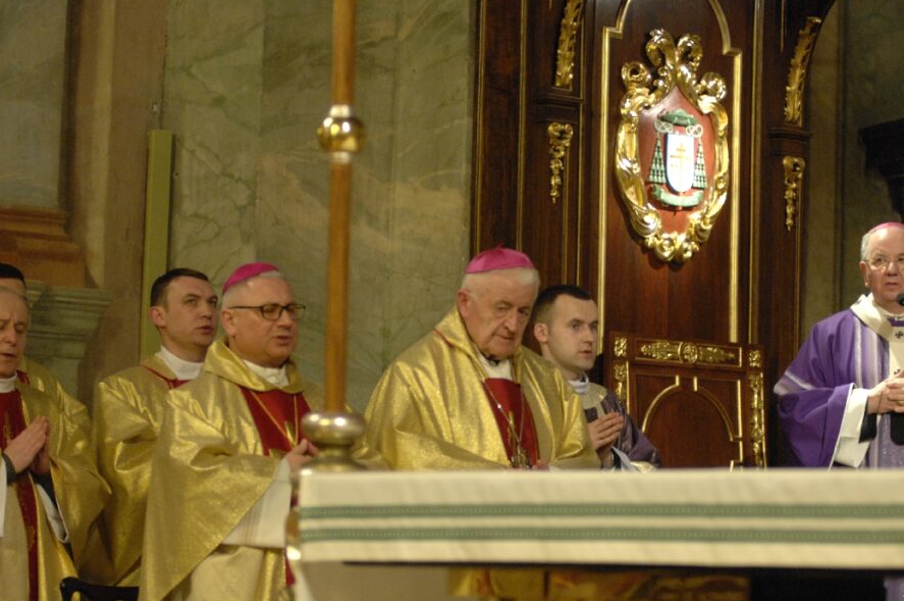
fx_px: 3737
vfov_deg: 9.2
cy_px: 339
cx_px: 490
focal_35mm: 149
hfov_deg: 13.8
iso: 640
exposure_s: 1/25
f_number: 2.8
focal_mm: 86
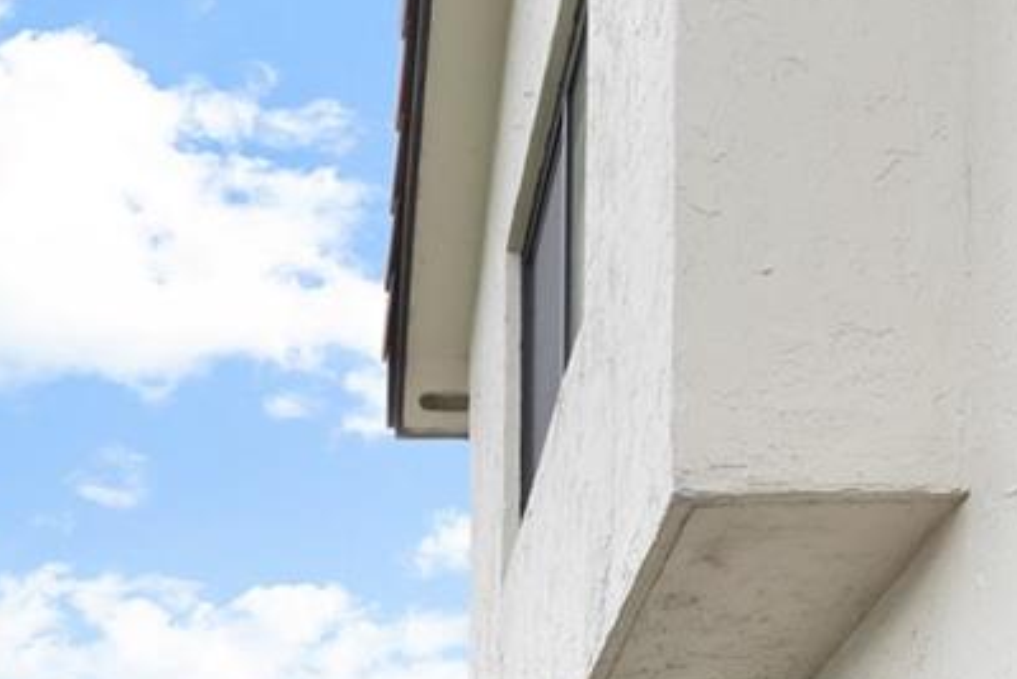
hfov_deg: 31.2
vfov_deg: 16.8
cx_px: 341
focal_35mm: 64
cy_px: 1294
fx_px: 1809
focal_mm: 16
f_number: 16
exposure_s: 1/3
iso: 200
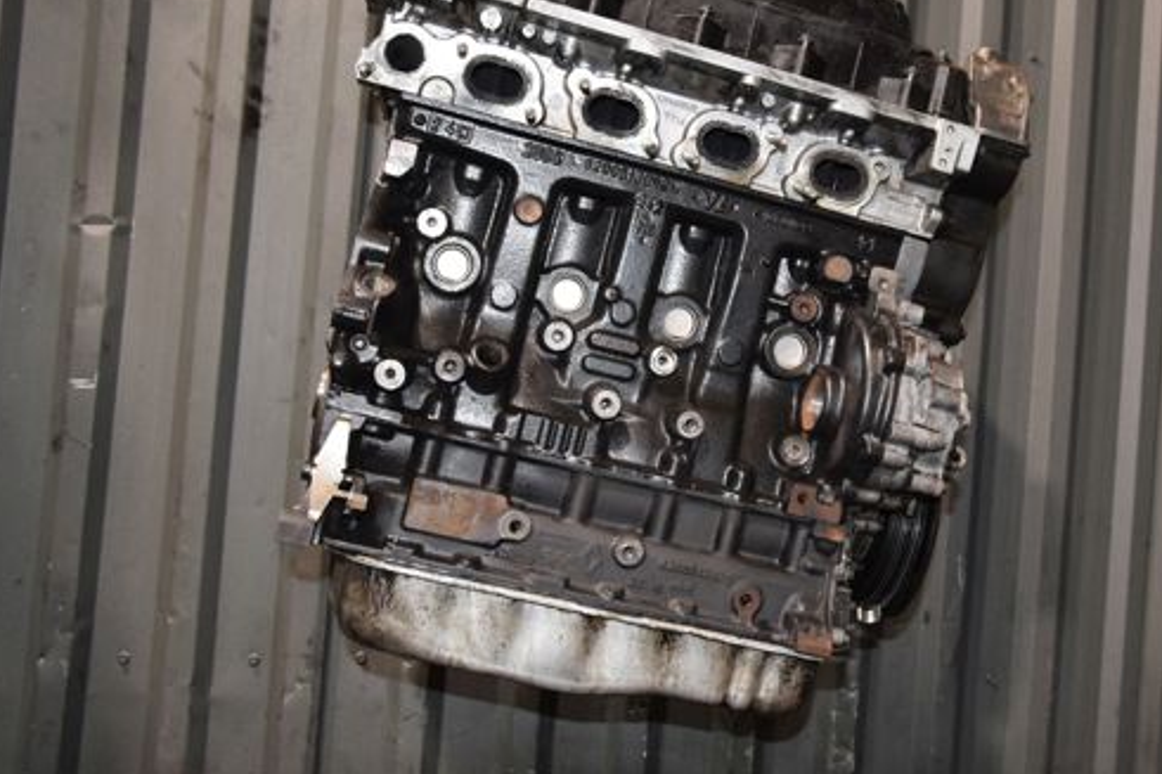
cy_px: 301
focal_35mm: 43
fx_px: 1387
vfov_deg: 31.1
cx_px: 741
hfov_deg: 45.0
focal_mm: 22
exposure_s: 1/60
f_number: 5.6
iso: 1600
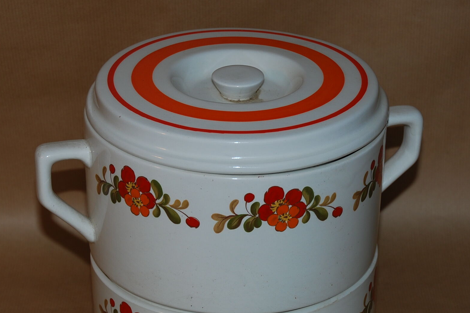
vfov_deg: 13.0
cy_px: 197
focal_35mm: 105
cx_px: 247
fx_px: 1371
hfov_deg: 19.5
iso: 100
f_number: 4.2
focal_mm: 38
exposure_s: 1/125
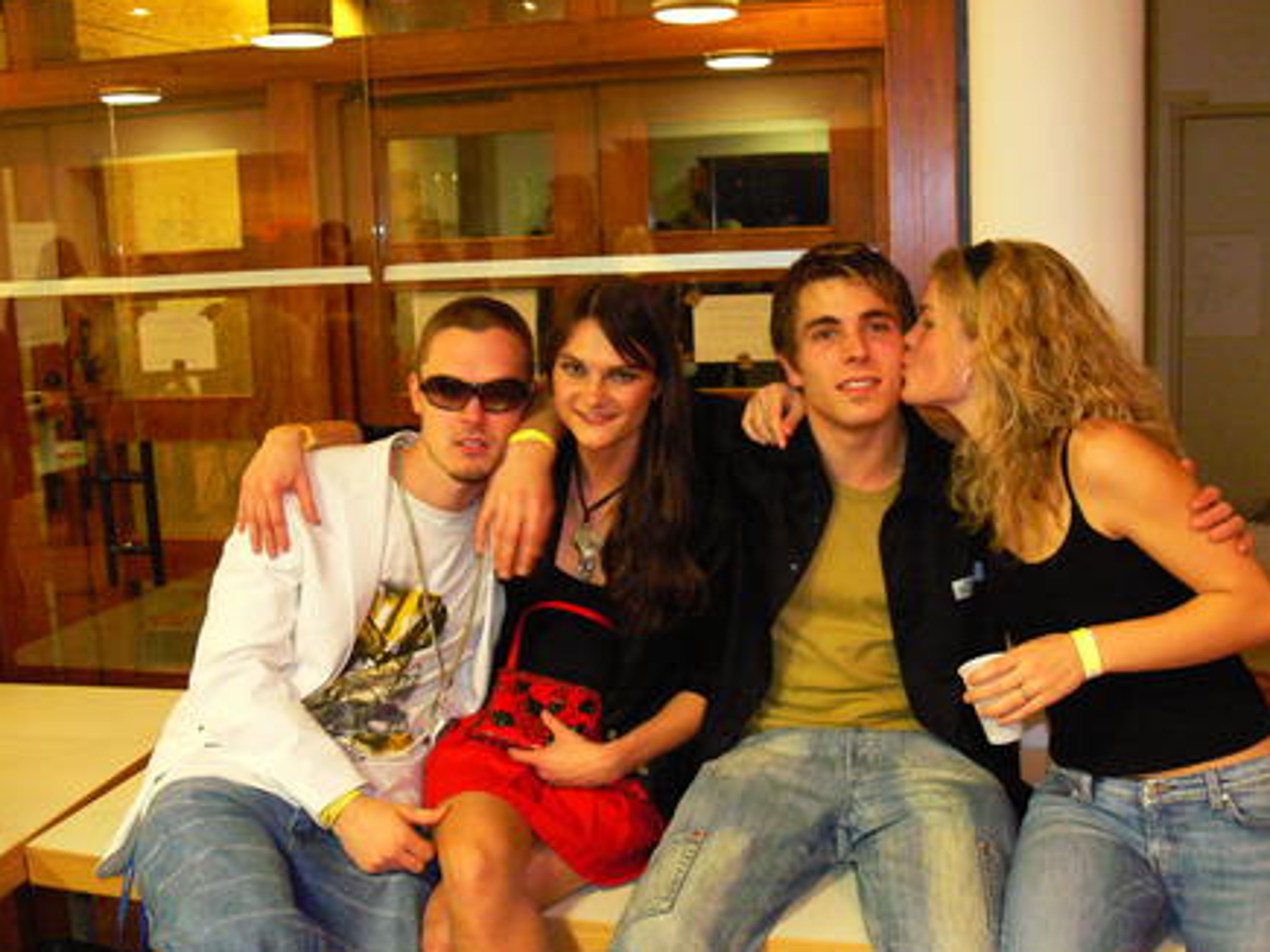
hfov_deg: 48.9
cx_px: 683
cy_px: 479
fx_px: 1394
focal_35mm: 38
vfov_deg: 37.7
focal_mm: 7.4
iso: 400
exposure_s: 1/10
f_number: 2.8
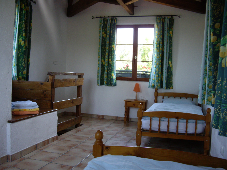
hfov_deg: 49.0
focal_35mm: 38
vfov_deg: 37.7
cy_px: 85
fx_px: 249
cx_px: 114
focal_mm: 7.9
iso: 200
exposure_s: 1/60
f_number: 2.8
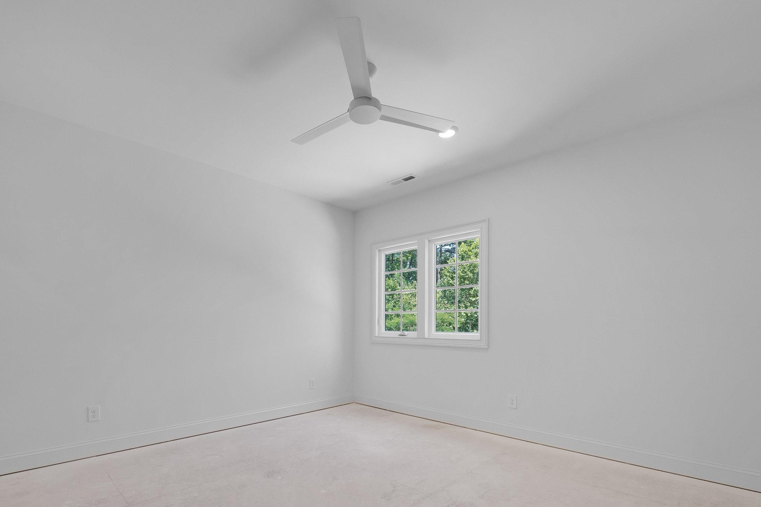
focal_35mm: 16
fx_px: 338
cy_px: 319
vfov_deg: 72.4
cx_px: 349
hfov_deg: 96.5
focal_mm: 12
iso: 500
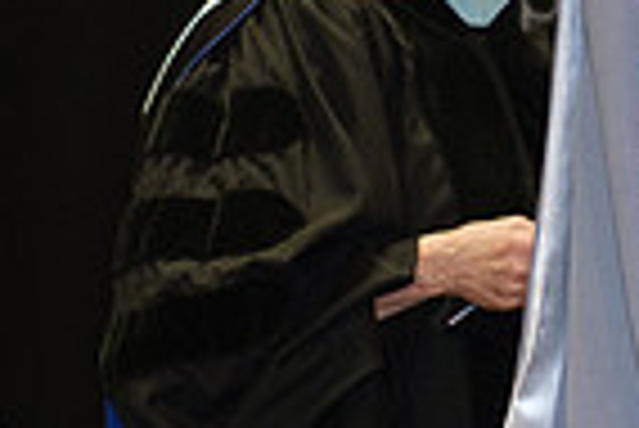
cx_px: 1572
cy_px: -32
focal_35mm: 234
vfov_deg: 5.9
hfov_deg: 8.1
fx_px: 4158
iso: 1250
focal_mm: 26.6
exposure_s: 1/125
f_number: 4
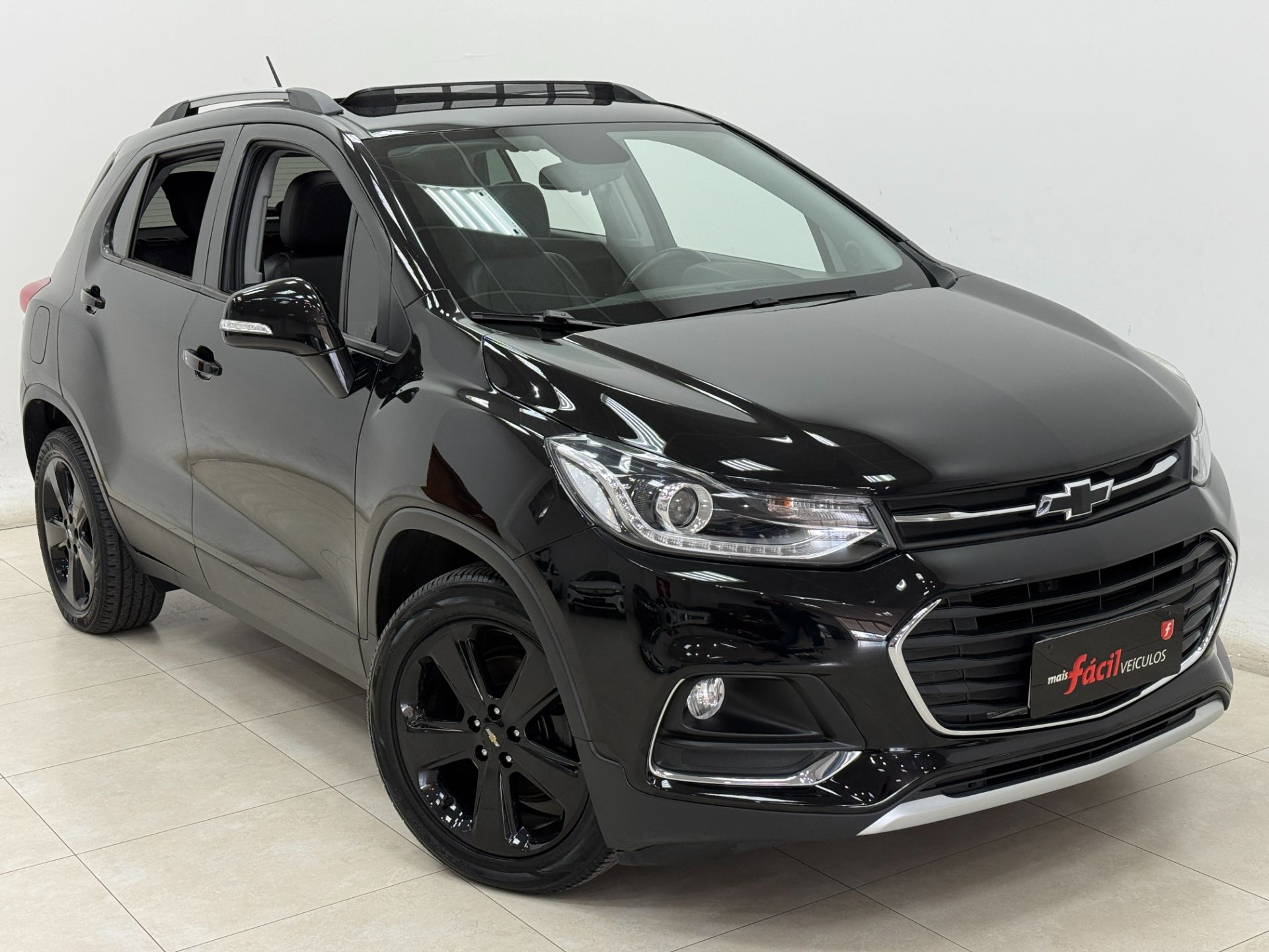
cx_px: 634
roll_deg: +2.5
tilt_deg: -11.4
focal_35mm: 48
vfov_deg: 30.3
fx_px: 1760
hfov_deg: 39.7
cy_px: 476
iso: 125
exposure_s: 1/120
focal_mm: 6.76
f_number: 1.78
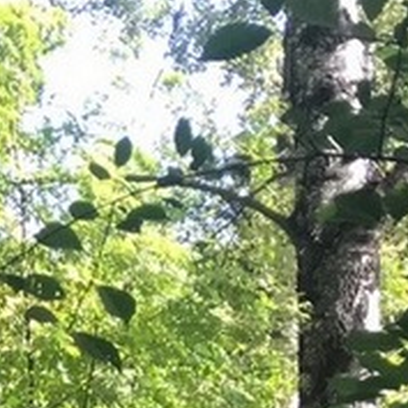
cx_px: -445
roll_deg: +9.7
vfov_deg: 11.1
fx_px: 1907
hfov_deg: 11.0
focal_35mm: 143
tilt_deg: -8.5
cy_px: 823
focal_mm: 3.99
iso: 20
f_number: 1.8
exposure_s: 1/117
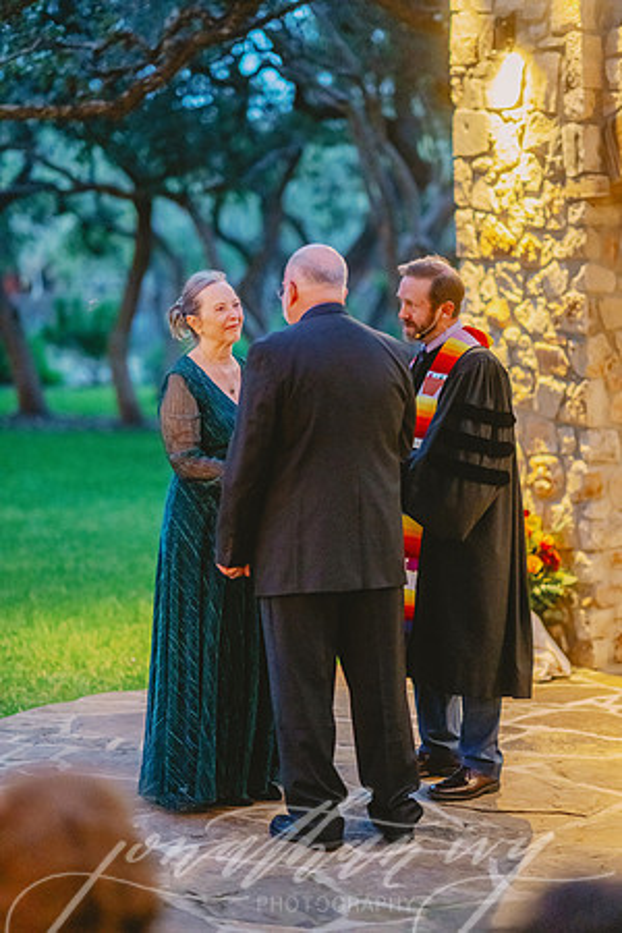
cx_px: 311
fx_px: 2203
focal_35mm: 85
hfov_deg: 16.1
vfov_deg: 23.9
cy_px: 466
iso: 5000
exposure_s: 1/200
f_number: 1.8
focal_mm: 85
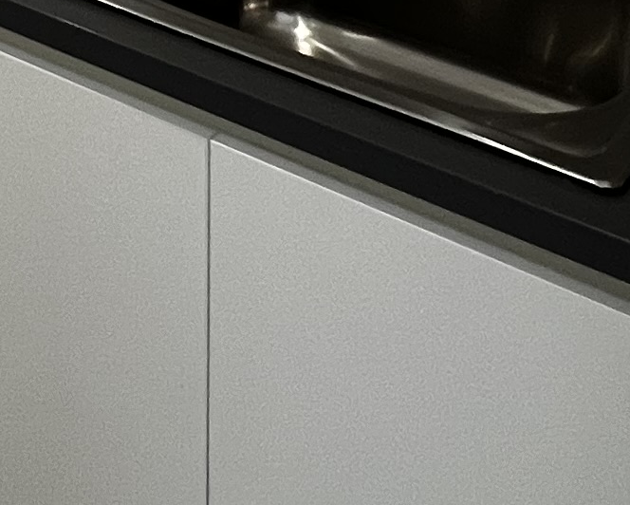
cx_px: -61
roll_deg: +0.9
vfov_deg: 16.5
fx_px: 1437
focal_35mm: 77
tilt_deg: -12.2
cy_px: -414
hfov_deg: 23.3
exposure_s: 1/99
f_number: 1.8
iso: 200
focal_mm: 1.57
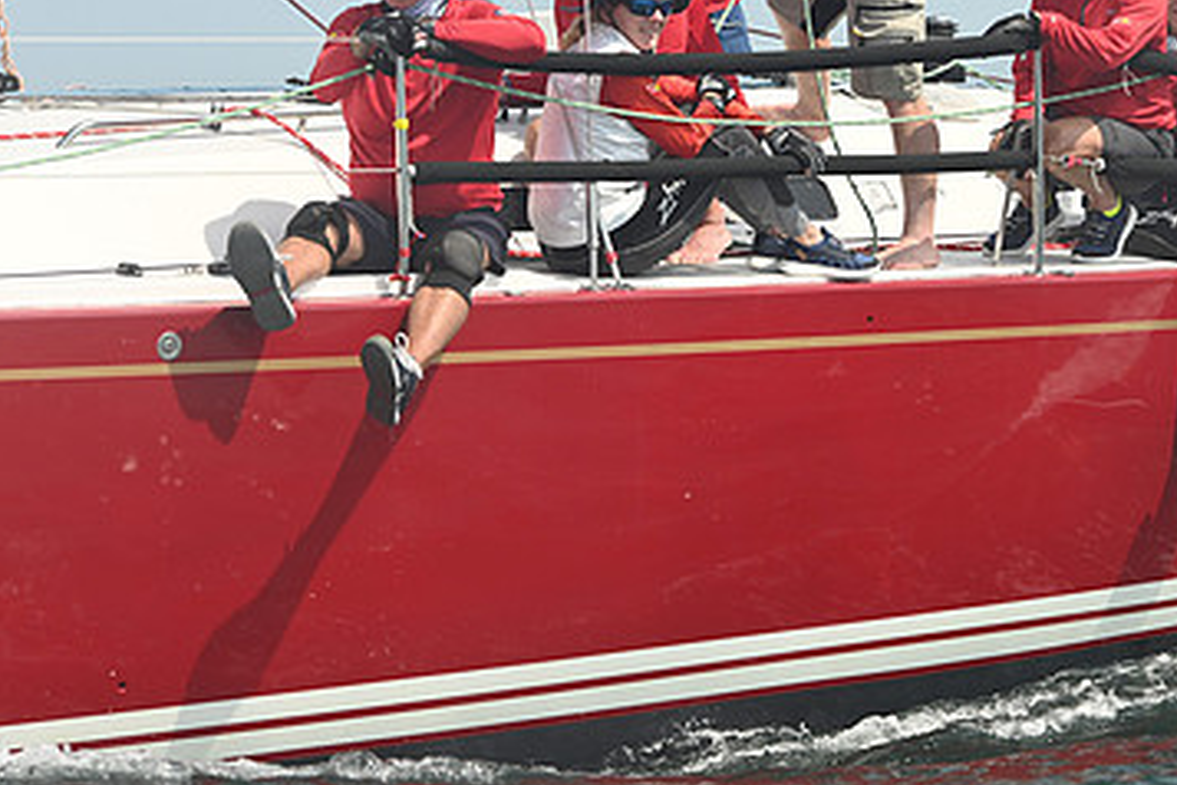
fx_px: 5950
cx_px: 818
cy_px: 186
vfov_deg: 7.5
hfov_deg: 11.3
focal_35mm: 182
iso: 320
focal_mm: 112
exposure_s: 1/1250
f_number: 6.3
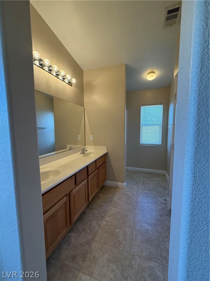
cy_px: 140
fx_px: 113
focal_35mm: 14
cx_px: 105
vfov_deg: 102.1
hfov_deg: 85.7
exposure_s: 1/120
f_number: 2.2
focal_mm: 2.22
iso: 160
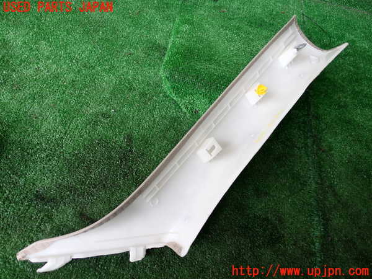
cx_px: 186
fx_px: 322
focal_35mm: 30
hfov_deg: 60.0
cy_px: 140
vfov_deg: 46.8
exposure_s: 1/125
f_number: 2.3
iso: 160
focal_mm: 5.4
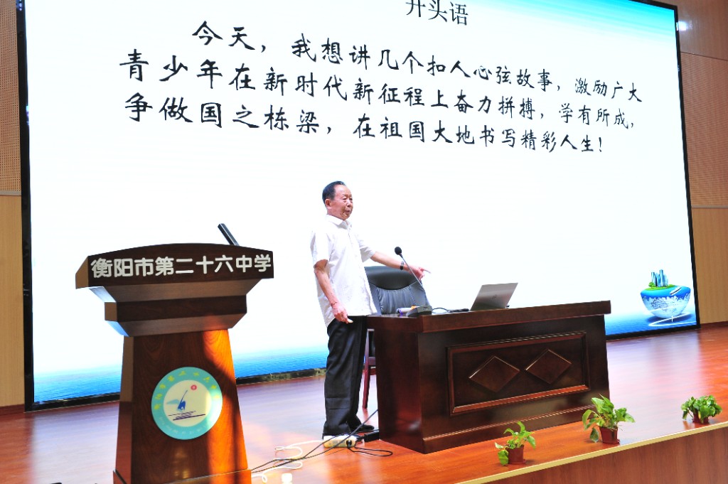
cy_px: 242
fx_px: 687
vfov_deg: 38.8
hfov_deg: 55.8
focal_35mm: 34
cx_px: 364
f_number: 6.3
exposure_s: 1/125
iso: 1250
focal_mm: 34
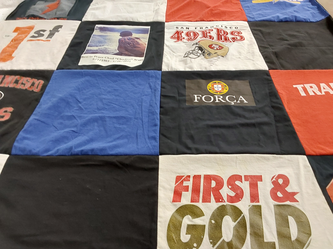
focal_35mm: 28
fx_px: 269
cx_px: 166
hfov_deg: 63.4
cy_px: 124
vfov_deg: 49.7
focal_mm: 2.91
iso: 200
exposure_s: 1/60
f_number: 1.9
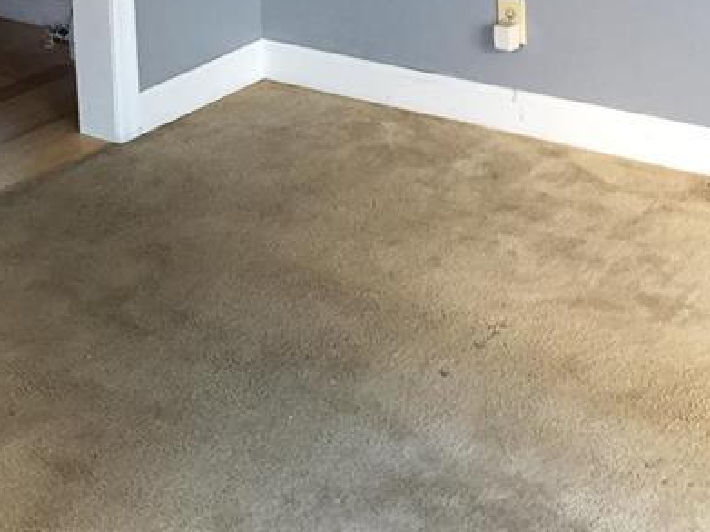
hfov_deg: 25.6
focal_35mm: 76
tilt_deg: -9.2
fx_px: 1558
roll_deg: +1.8
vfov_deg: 18.2
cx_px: 252
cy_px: -136
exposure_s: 1/30
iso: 100
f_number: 2.2
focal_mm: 4.15
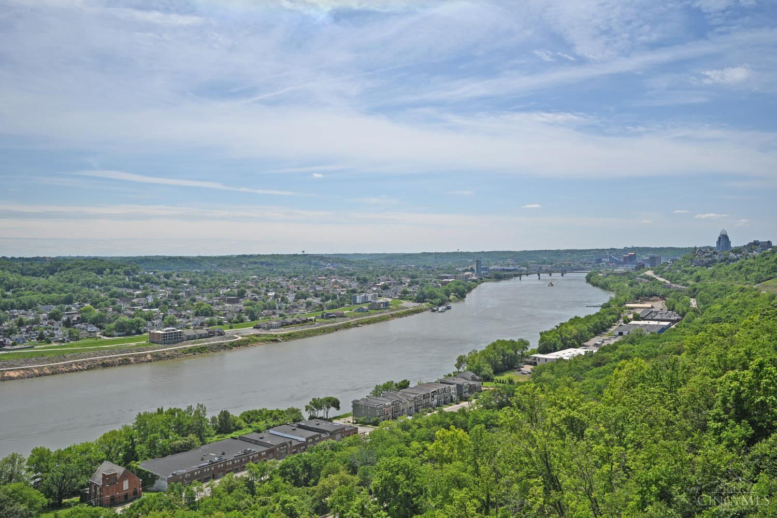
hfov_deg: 61.9
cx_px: 388
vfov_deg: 43.6
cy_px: 259
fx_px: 647
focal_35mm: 30
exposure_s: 1/500
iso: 100
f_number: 8
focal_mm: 30
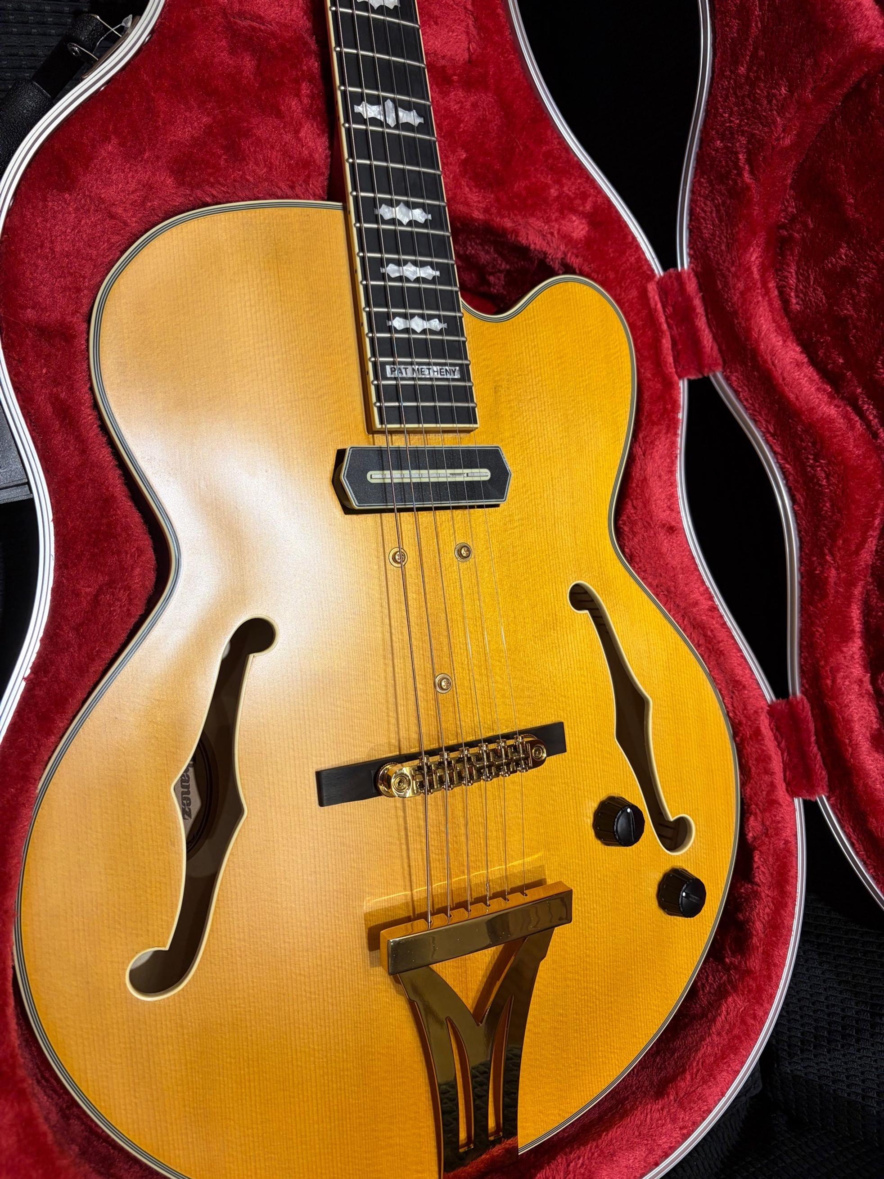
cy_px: 590
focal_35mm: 26
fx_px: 885
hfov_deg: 53.1
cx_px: 442
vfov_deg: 67.3
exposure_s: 1/120
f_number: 1.6
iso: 80
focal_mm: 5.96
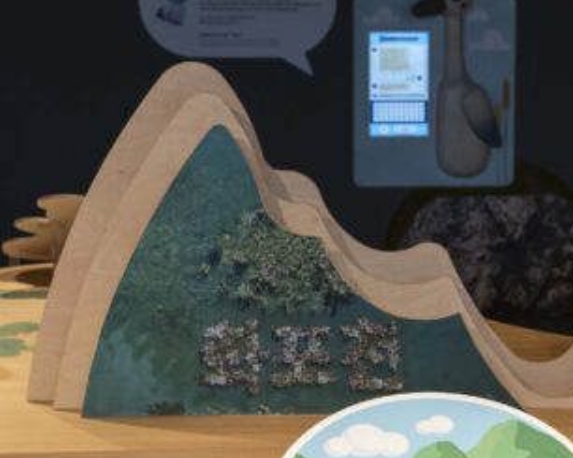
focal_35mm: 88
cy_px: 276
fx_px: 1493
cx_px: 360
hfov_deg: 21.7
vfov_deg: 17.5
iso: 800
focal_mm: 28
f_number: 4
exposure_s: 1/160
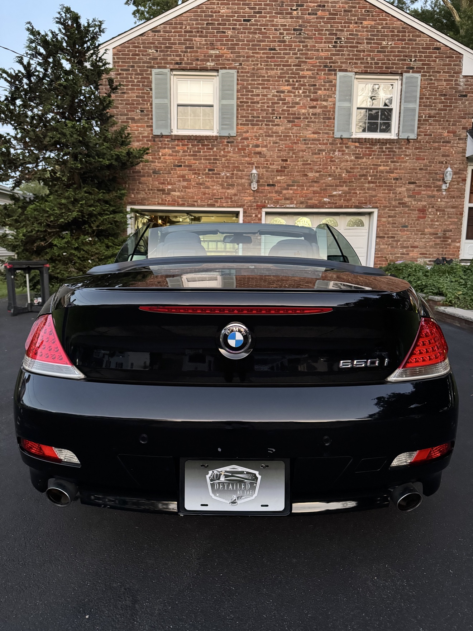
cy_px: 316
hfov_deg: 56.8
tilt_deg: -8.7
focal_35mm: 24
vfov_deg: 71.6
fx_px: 437
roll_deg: +0.3
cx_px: 236
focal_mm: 6.76
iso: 1000
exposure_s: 1/36
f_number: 1.78
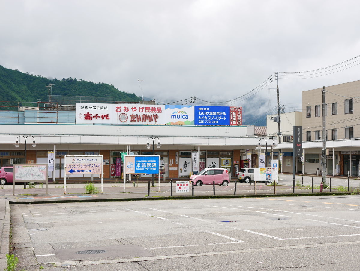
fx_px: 520
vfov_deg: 29.1
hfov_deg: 38.2
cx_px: 180
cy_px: 136
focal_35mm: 50
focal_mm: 25
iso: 200
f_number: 4.5
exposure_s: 1/800
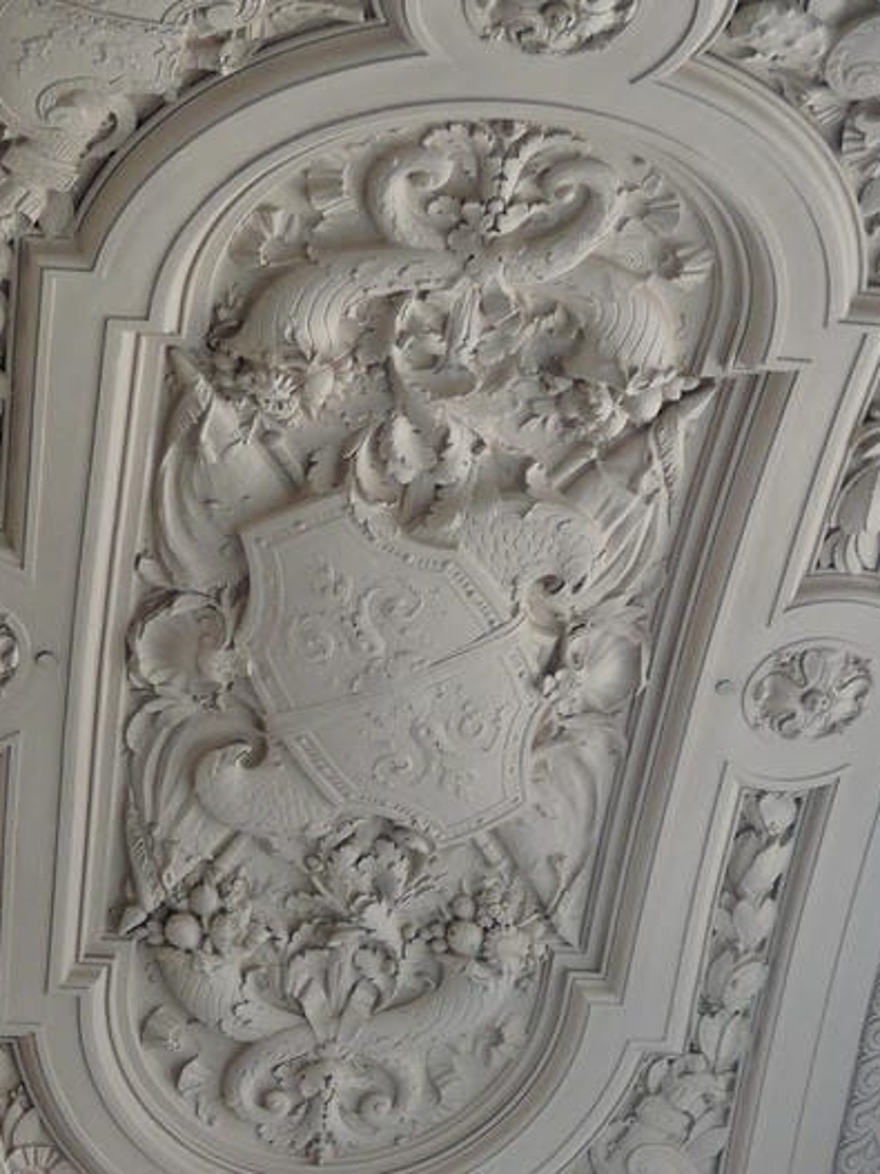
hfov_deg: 17.4
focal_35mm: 85
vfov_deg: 22.3
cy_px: 1105
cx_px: 394
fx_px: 2882
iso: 160
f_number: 3.5
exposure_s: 1/125
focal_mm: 14
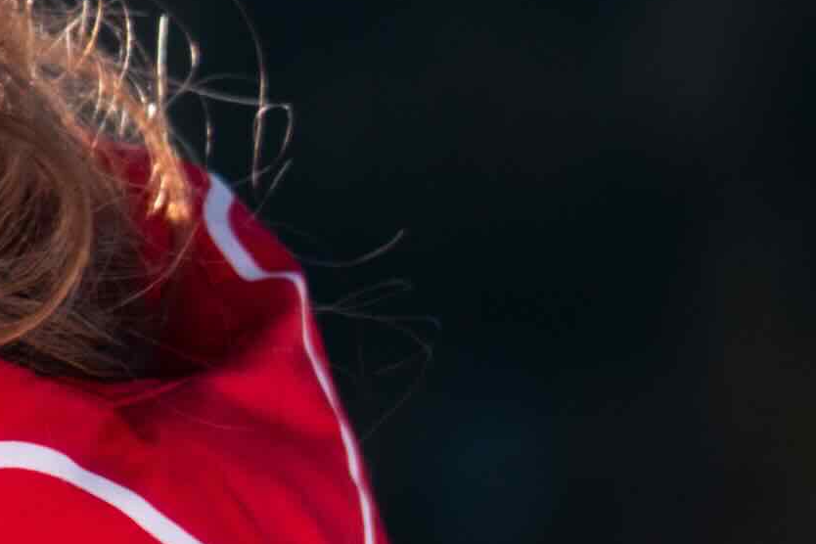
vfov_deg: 1.5
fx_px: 20353
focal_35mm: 898
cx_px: -1436
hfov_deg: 2.3
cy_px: -156
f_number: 4
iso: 160
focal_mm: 80
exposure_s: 1/1000
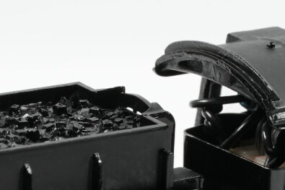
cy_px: 299
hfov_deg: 7.0
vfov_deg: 4.7
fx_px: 2311
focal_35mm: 292
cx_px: 248
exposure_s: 1/25
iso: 2500
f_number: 16
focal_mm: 90
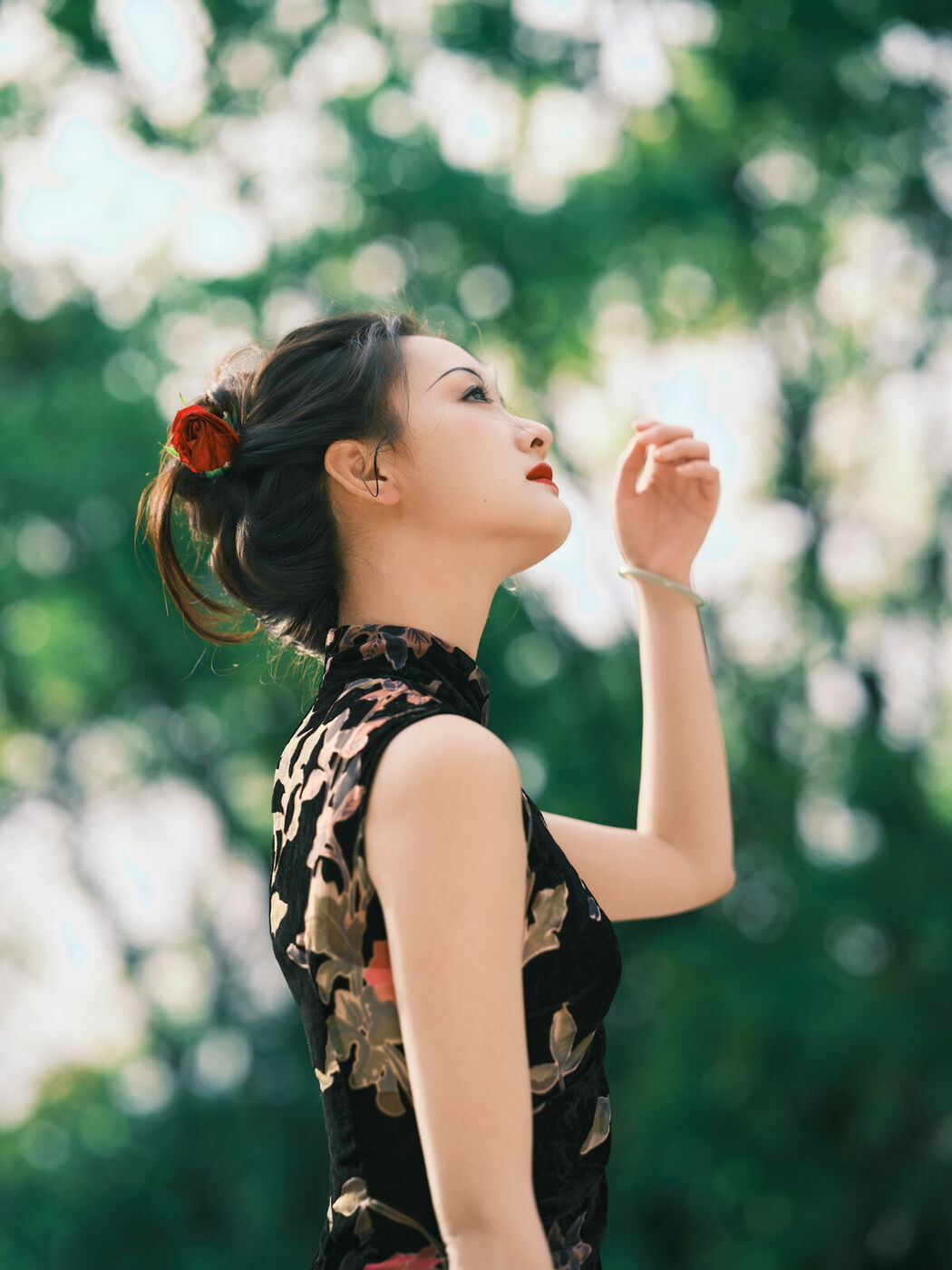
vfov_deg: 22.5
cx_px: 476
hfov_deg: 17.0
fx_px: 3190
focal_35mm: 87
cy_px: 635
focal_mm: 110
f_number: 2.8
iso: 400
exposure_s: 1/2000
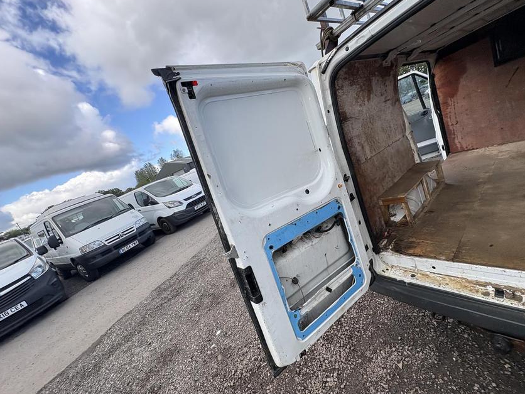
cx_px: 277
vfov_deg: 81.7
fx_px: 227
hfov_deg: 98.1
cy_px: 192
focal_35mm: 15
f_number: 2.2
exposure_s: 1/249
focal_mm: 2.22
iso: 40
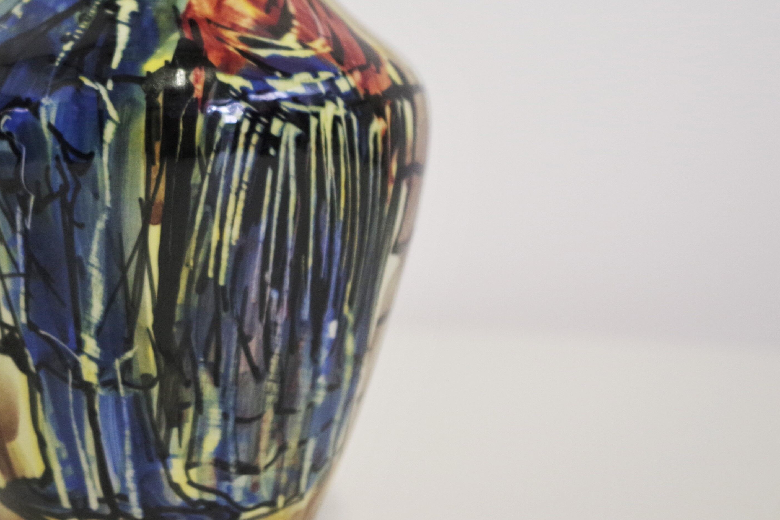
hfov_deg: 24.1
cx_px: 163
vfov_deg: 16.3
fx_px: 1798
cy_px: 80
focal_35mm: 83
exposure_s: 1/60
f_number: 4
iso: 800
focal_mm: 26.25
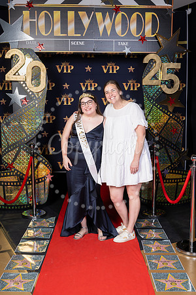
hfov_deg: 32.6
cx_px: 98
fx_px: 335
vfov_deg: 47.4
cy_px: 148
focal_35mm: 41
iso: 400
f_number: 8
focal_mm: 41
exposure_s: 1/125
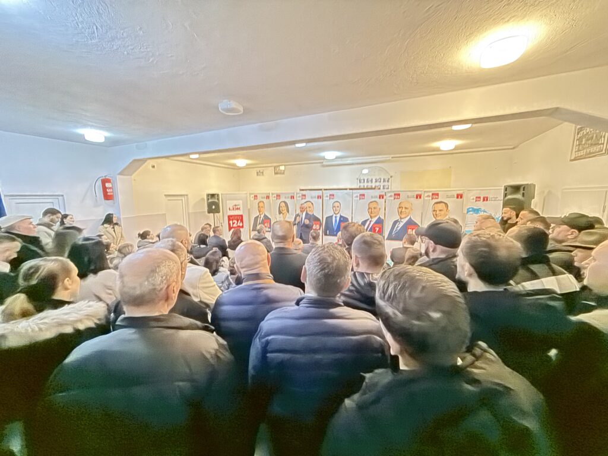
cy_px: 228
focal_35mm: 14
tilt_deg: -8.0
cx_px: 304
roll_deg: +0.7
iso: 8000
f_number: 2.2
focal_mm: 2.22
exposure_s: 1/50
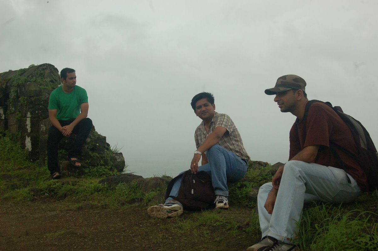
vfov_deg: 22.6
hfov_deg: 33.4
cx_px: 189
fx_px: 629
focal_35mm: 60
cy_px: 126
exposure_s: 1/320
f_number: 10
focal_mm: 40
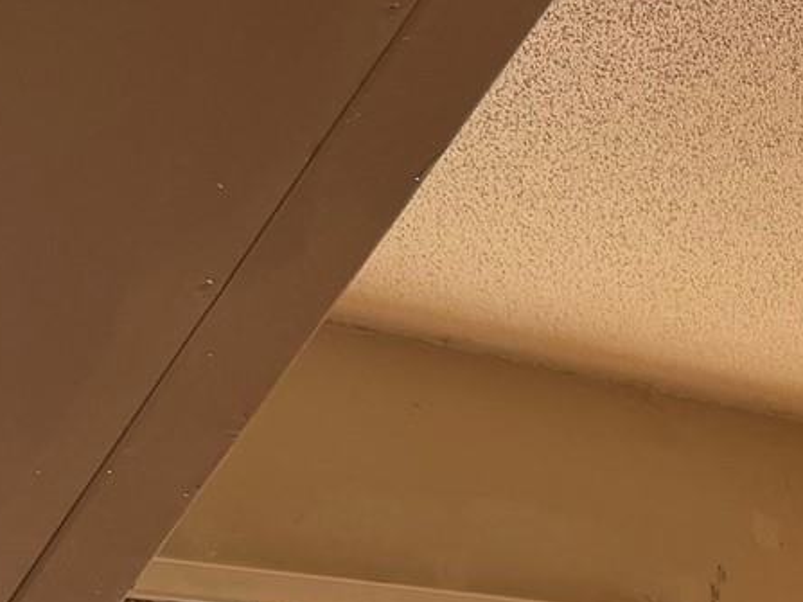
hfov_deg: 16.0
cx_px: 1295
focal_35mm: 110
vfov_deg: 12.3
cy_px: 1103
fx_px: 2551
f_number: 1.78
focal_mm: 6.76
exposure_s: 1/172
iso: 80
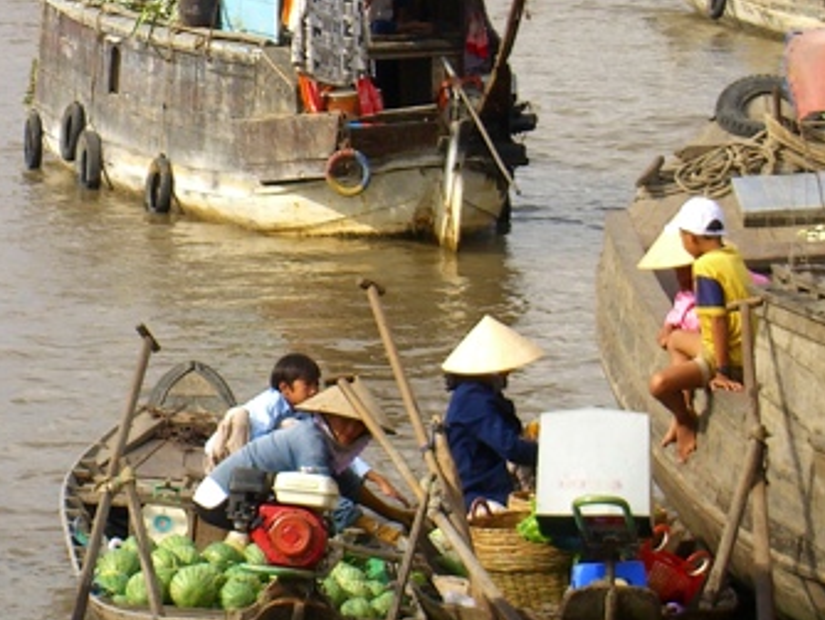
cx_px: -111
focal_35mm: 273
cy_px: 161
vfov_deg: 5.4
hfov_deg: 7.2
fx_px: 6511
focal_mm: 23.7
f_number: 7.4
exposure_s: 1/160
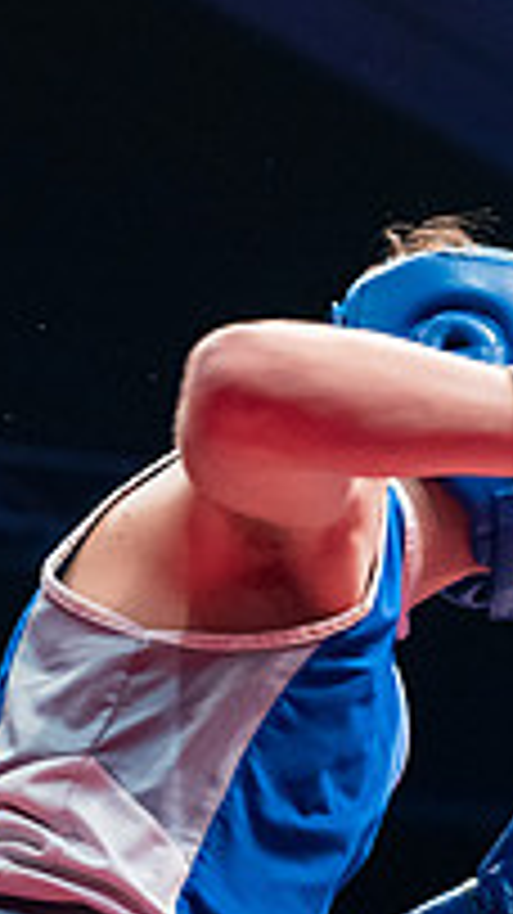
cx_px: 810
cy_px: 416
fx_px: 3632
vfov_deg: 14.3
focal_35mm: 150
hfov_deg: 7.9
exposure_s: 1/1000
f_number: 2.8
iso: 4000
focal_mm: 50
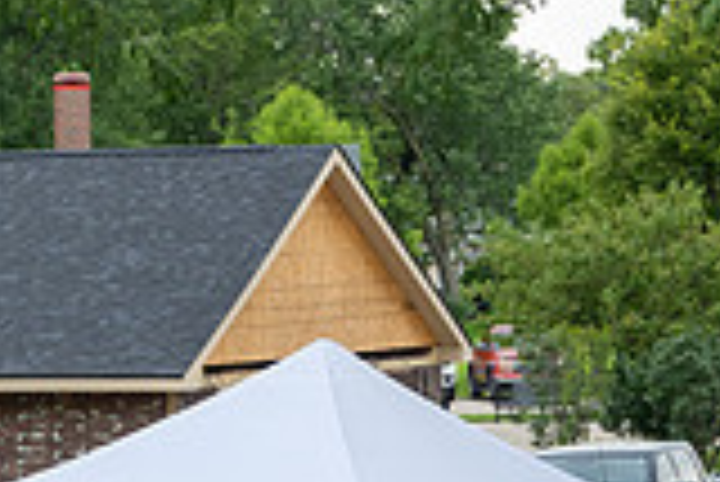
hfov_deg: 8.1
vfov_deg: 5.4
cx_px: -36
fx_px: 5064
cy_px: 529
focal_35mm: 253
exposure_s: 1/200
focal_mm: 70
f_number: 4.5
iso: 320
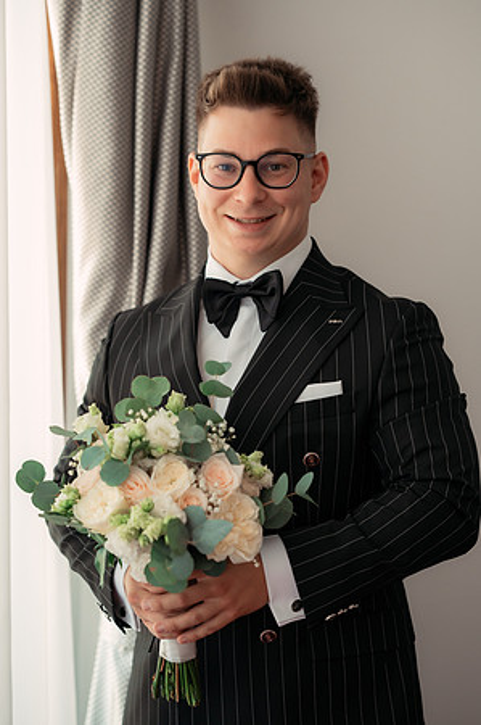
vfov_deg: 23.9
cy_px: 362
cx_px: 240
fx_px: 1707
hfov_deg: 16.0
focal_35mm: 85
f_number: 3.2
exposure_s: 1/200
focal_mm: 85
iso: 1600
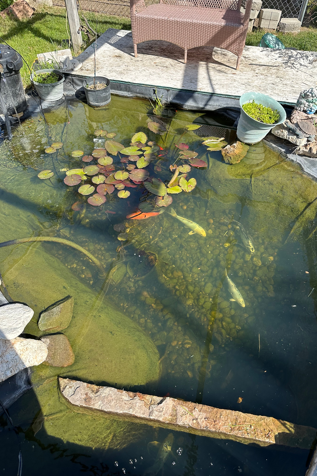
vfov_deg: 71.5
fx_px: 330
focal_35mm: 25
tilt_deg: -48.1
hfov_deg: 51.3
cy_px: 238
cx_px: 161
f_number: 1.78
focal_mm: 6.86
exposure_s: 1/1357
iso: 80
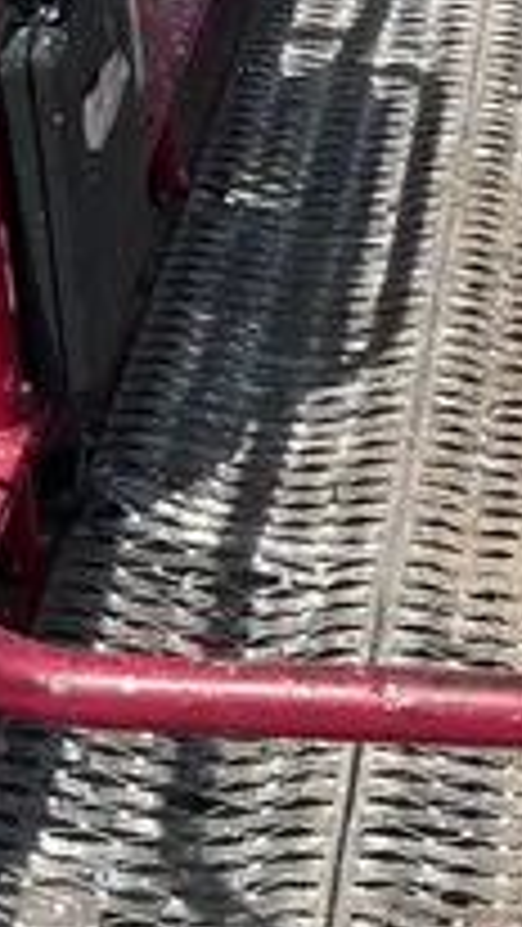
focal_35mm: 101
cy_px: 241
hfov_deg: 11.8
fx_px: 2483
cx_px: 562
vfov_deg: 21.0
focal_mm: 5.1
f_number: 1.6
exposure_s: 1/5319
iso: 50
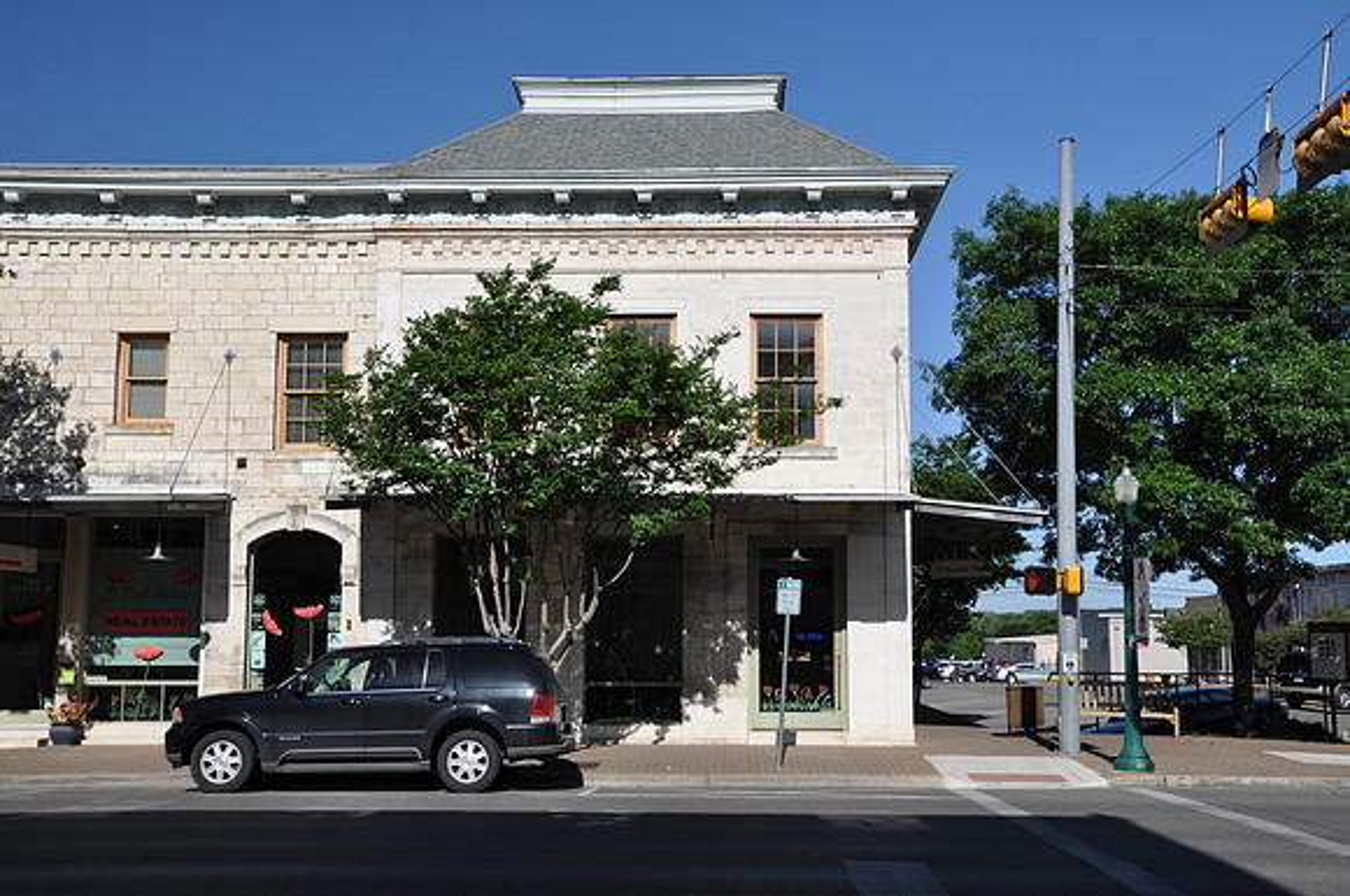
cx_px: 675
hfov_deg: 46.5
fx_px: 1573
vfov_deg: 31.8
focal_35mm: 42
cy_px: 448
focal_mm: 28
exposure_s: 1/125
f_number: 11
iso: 200
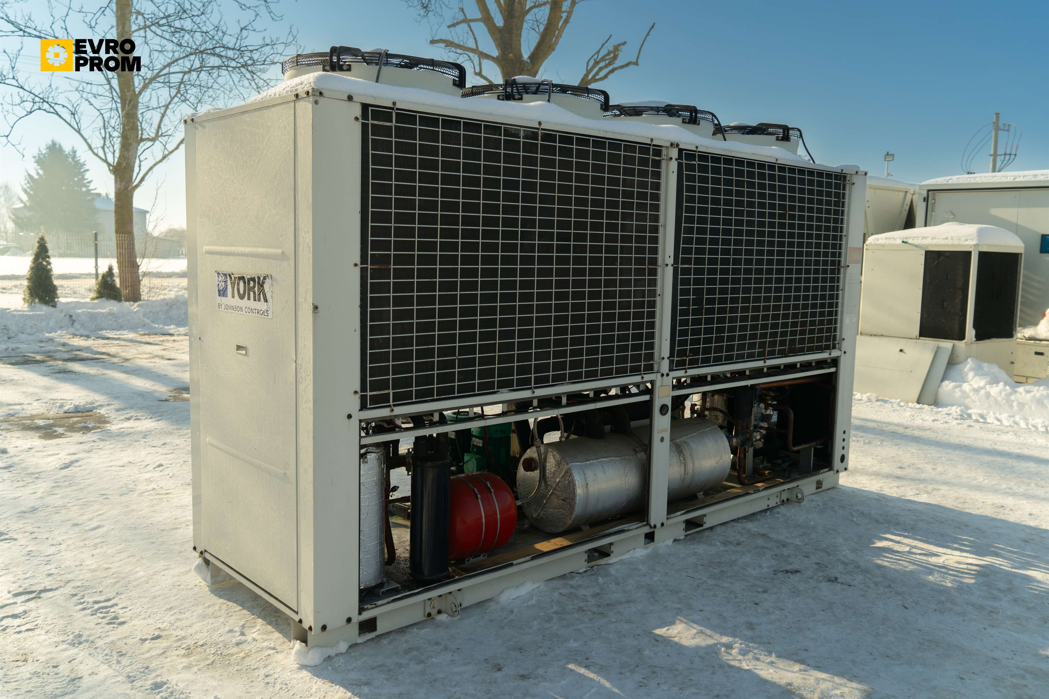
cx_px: 524
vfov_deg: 45.0
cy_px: 350
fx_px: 845
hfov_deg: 63.7
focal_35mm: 29
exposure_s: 1/500
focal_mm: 29
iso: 200
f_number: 4.5
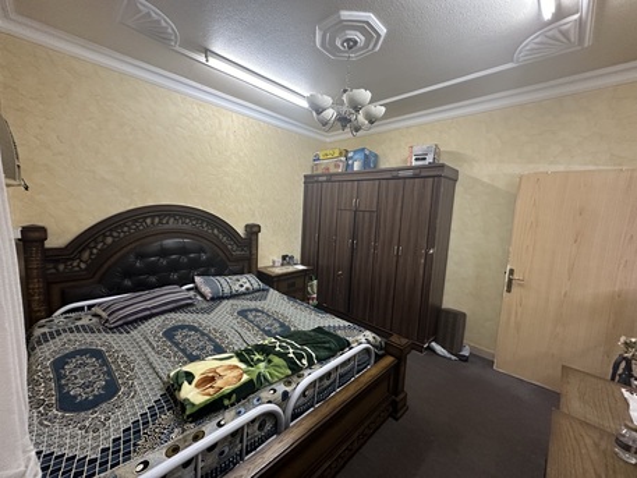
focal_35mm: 14
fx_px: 258
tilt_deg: -6.9
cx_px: 318
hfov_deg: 102.0
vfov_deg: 85.7
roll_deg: -2.8
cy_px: 239
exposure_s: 1/60
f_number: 2.2
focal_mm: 2.22
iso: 640
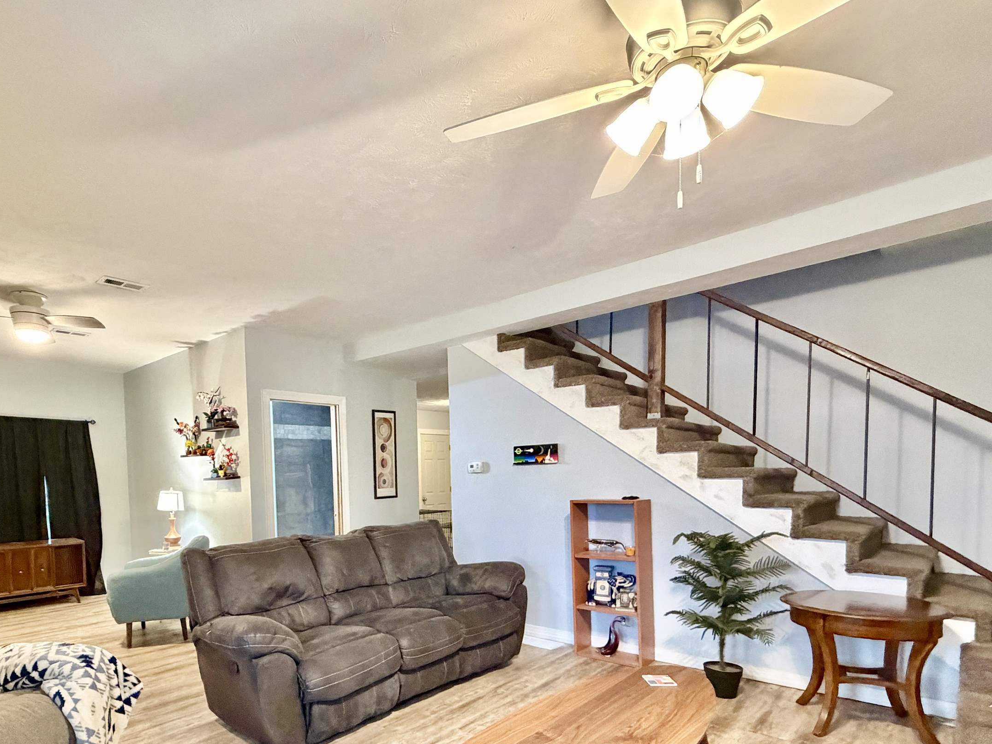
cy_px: 509
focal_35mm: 20
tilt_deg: -3.1
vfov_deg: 63.9
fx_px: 573
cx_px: 372
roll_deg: +1.3
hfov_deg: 80.2
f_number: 2.2
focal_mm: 2.22
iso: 1000
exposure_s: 1/60
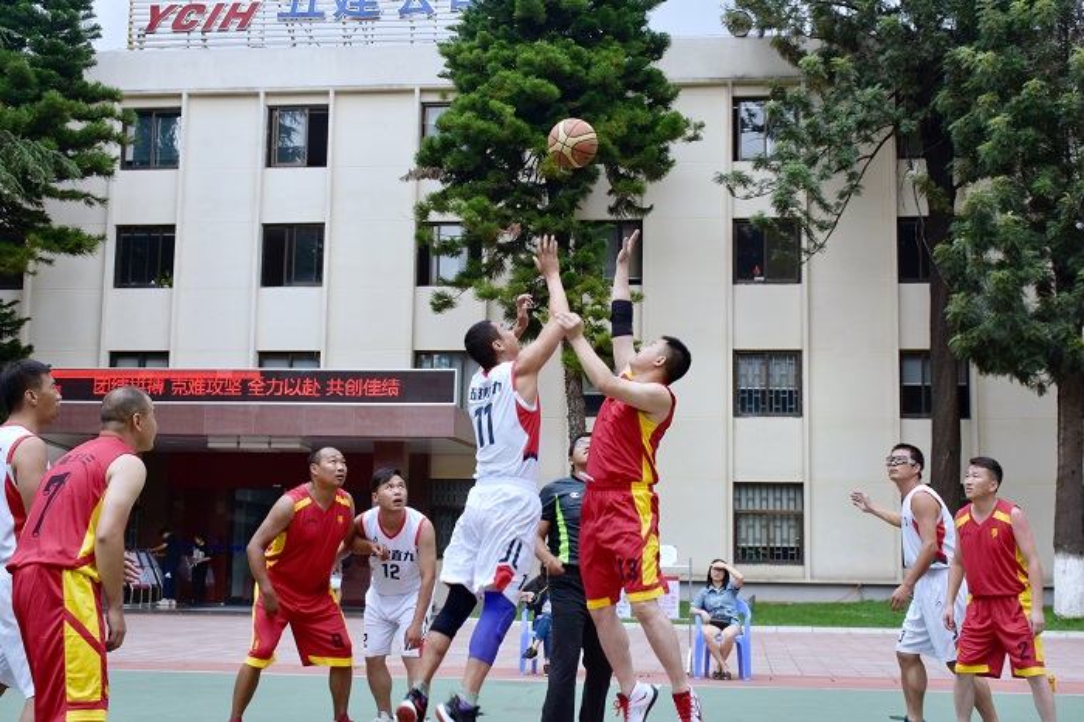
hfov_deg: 41.1
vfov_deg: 28.0
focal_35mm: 48
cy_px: 361
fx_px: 1445
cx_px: 542
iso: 250
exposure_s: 1/250
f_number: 8
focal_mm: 32
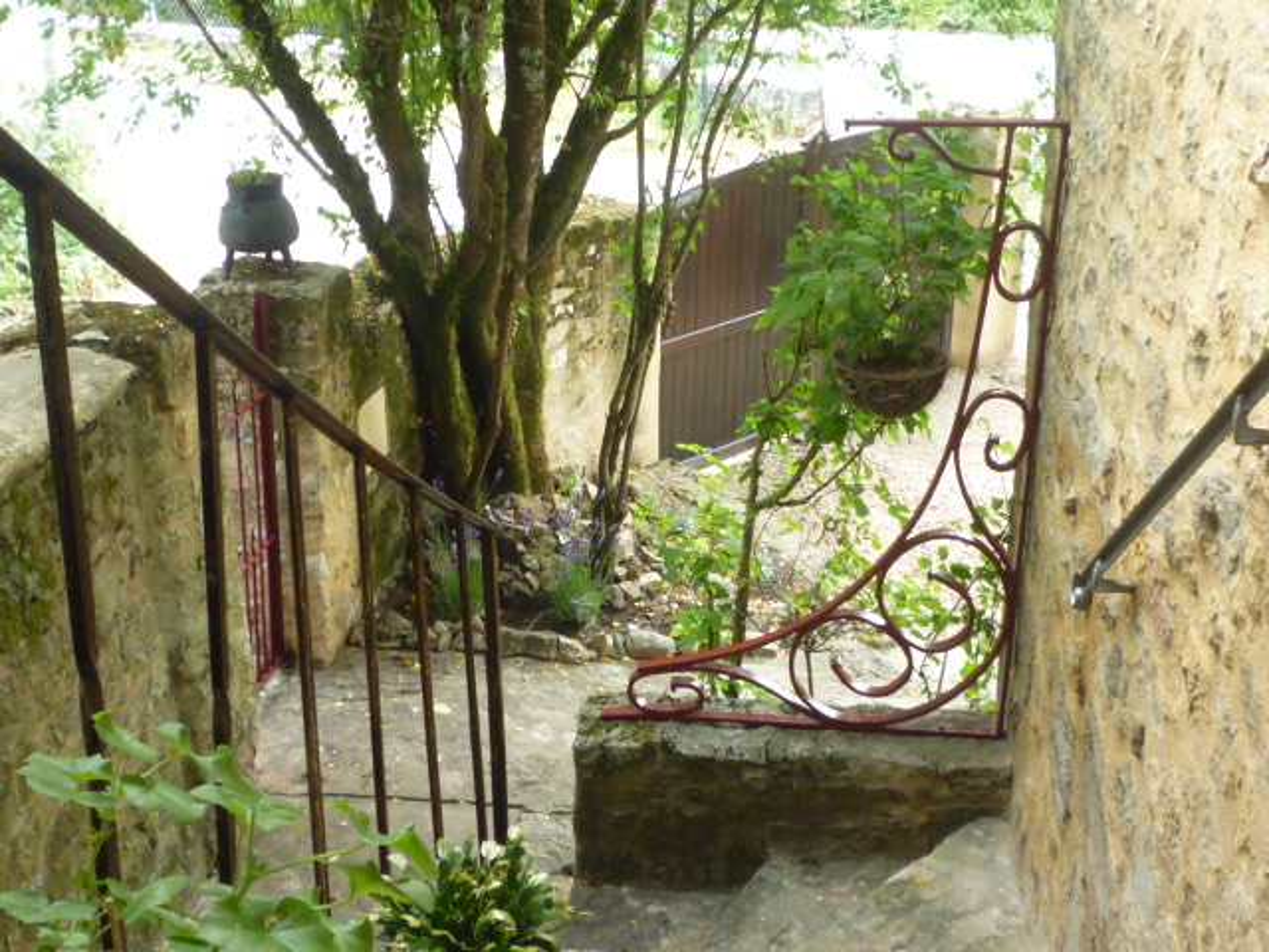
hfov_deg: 38.2
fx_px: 1833
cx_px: 634
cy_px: 476
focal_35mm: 50
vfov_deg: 29.1
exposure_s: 1/30
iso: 160
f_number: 2.8
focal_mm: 4.5
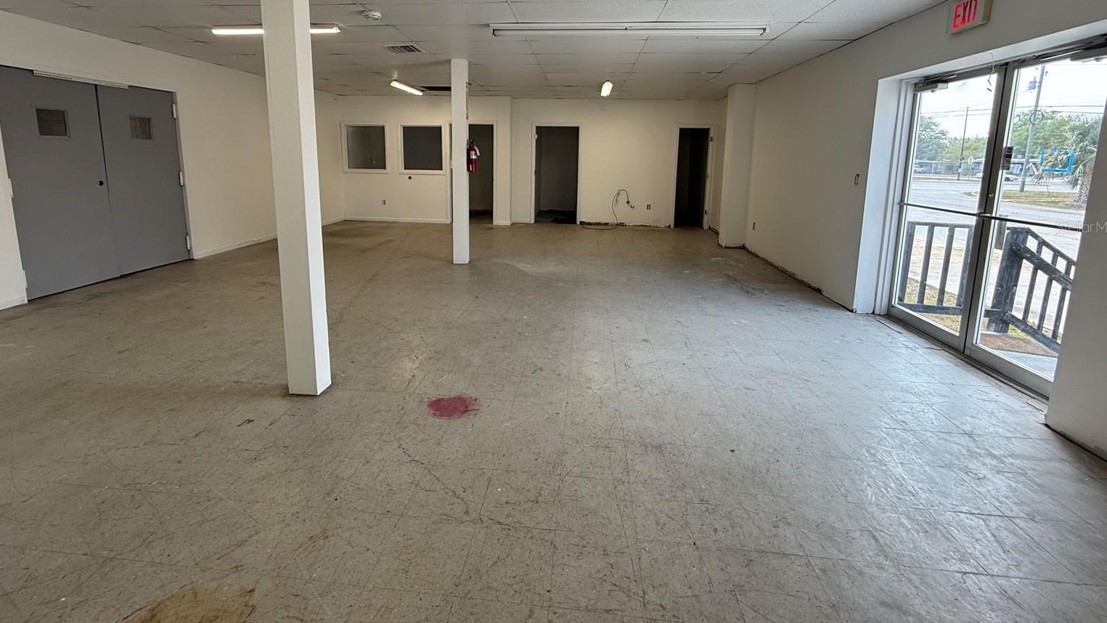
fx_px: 470
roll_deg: -1.5
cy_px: 227
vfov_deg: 65.9
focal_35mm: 16
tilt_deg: -8.1
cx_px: 544
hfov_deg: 99.4
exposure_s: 1/120
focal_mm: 2.22
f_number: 2.2
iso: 100
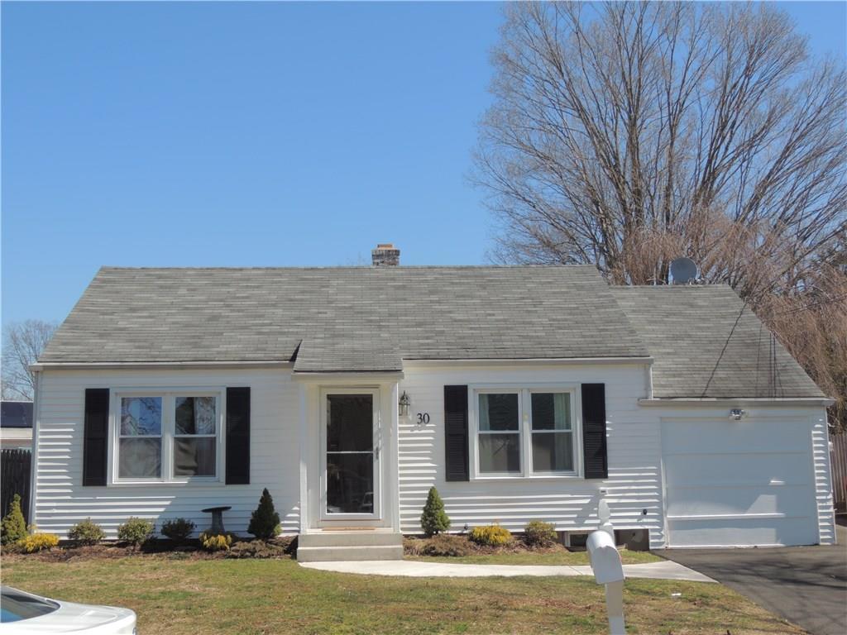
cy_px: 318
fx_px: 1052
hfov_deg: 43.9
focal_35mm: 43
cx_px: 424
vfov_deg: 33.6
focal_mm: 7.6
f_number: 3.4
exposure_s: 1/1000
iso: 100
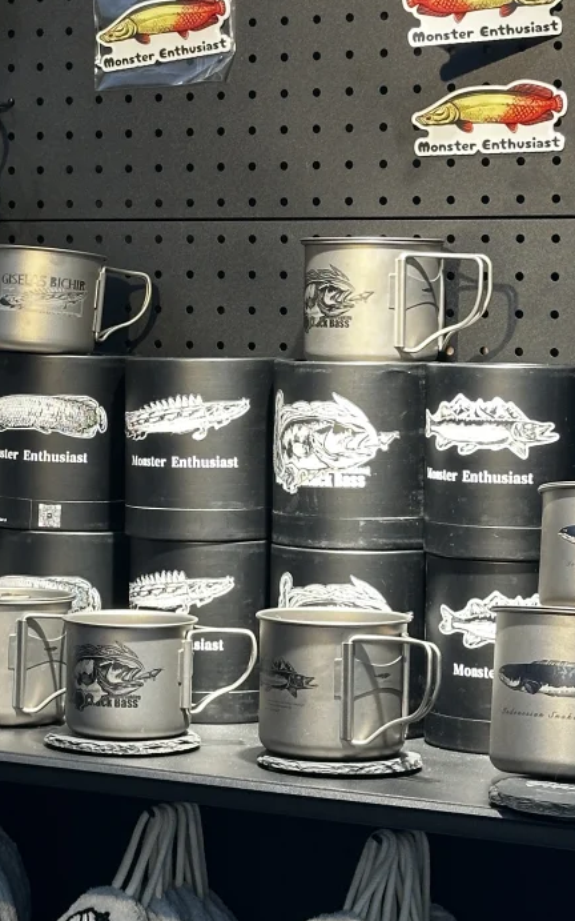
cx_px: 169
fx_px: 2657
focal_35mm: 106
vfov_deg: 19.6
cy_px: 368
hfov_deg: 12.3
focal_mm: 6.86
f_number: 1.78
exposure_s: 1/100
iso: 80
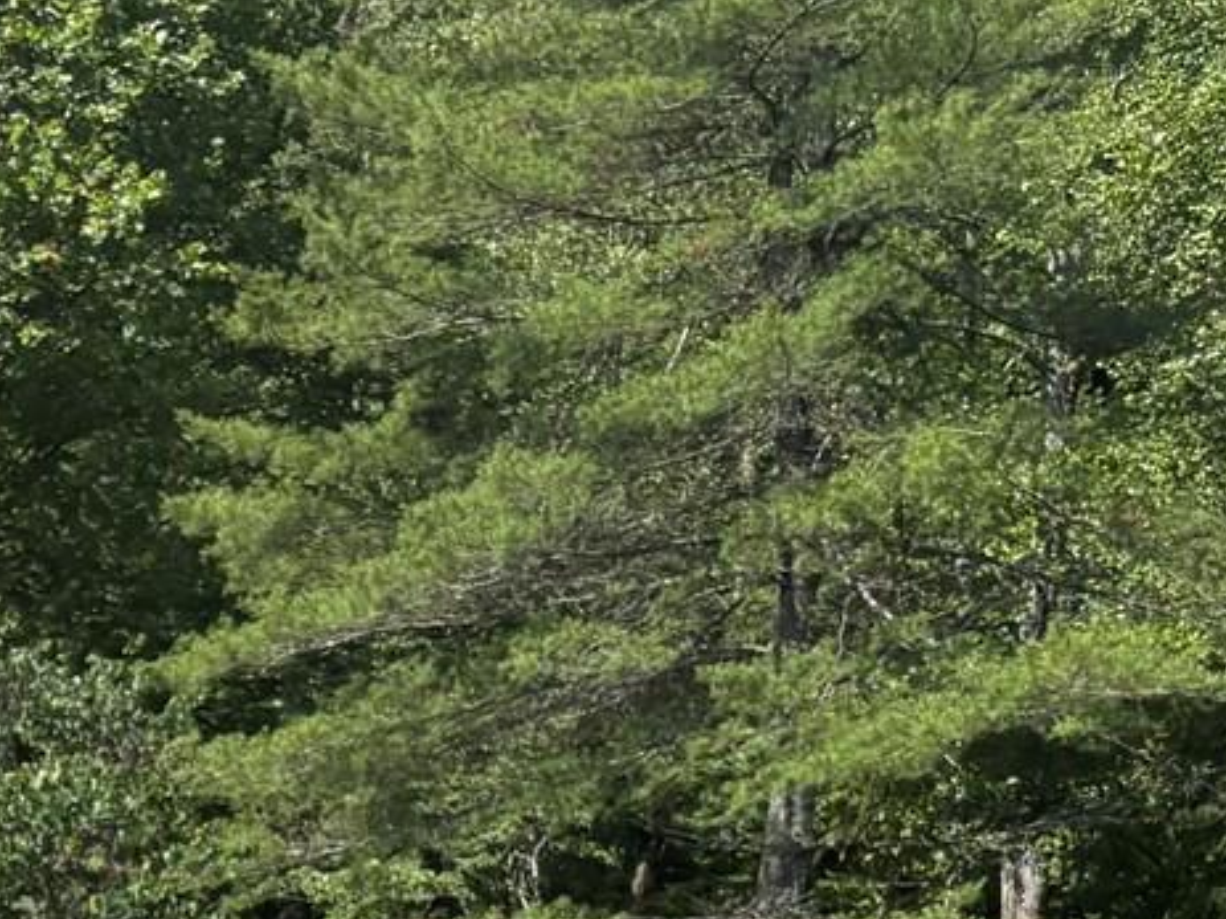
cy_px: 1544
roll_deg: -0.6
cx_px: -1411
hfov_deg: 13.8
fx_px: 4072
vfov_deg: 12.0
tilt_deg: -6.6
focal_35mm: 115
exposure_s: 1/3125
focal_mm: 5.96
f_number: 1.6
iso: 50
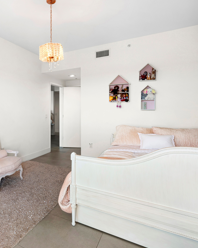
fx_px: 168
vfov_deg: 72.6
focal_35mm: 23
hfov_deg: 56.7
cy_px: 120
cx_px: 41
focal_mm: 14
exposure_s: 1/25
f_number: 8
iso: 100
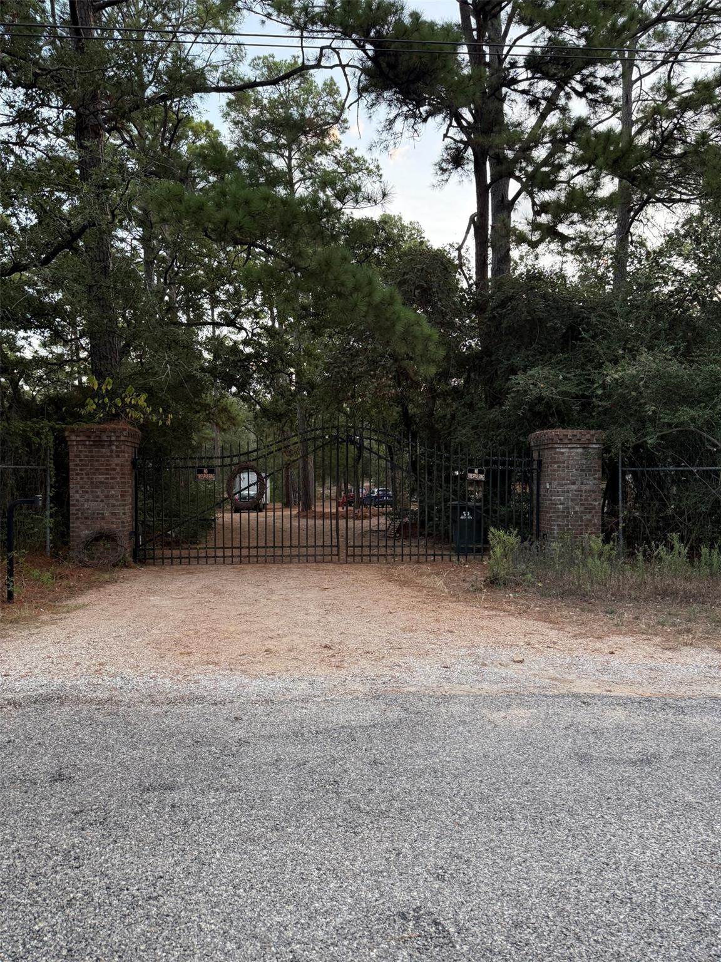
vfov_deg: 71.6
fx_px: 667
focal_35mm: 24
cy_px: 481
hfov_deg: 56.8
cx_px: 360
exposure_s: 1/128
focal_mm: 6.76
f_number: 1.78
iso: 200
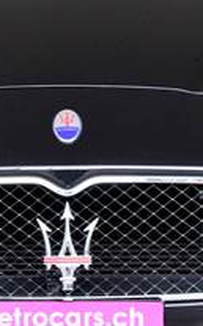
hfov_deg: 4.3
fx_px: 2723
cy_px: -2
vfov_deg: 6.8
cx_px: 63
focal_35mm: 307
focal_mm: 65
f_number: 5.6
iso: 800
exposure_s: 1/80
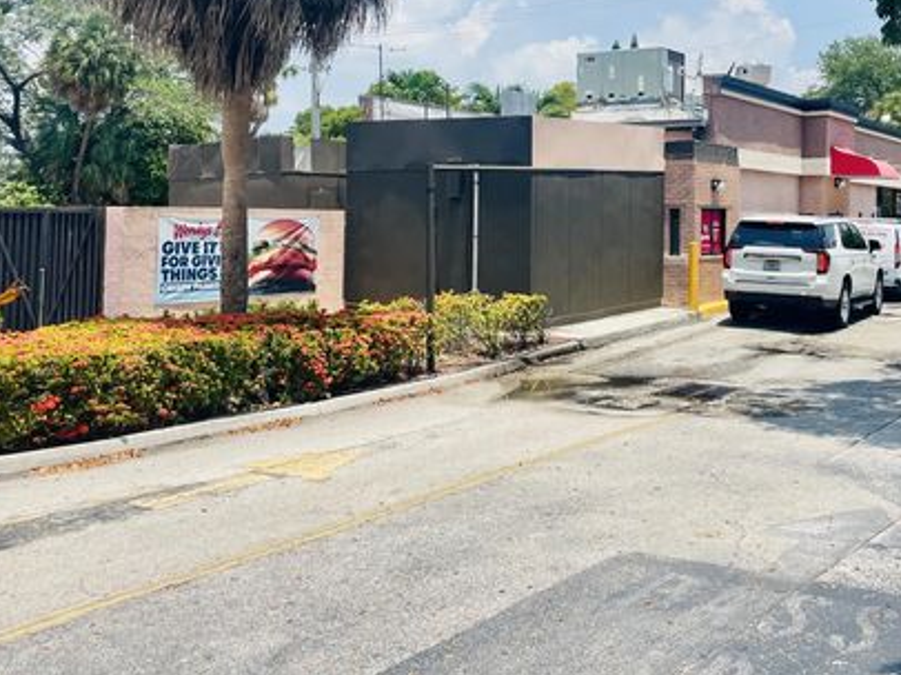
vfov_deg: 34.5
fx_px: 1067
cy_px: 182
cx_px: 586
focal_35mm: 41
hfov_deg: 45.2
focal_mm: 4.2
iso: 32
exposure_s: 1/4132
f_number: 1.6
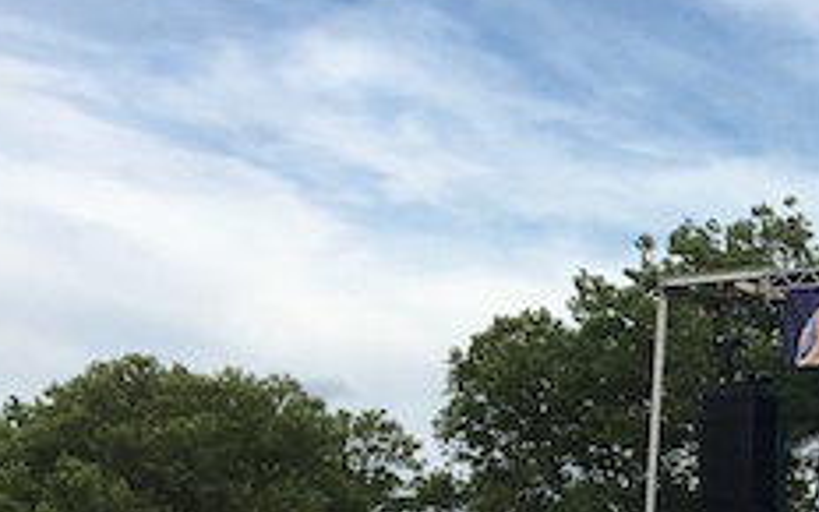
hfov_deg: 18.0
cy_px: 473
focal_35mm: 106
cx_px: 1130
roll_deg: -1.4
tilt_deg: +7.1
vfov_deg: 12.2
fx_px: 2366
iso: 25
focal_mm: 4.15
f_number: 2.2
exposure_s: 1/884
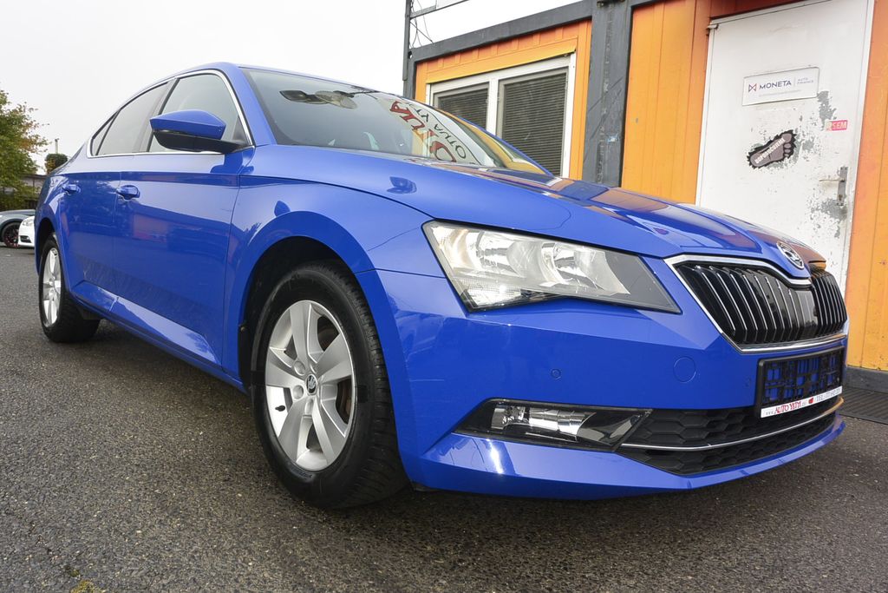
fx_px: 666
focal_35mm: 27
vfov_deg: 47.9
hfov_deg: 67.4
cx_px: 444
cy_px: 296
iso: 160
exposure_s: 1/250
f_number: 7.1
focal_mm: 10
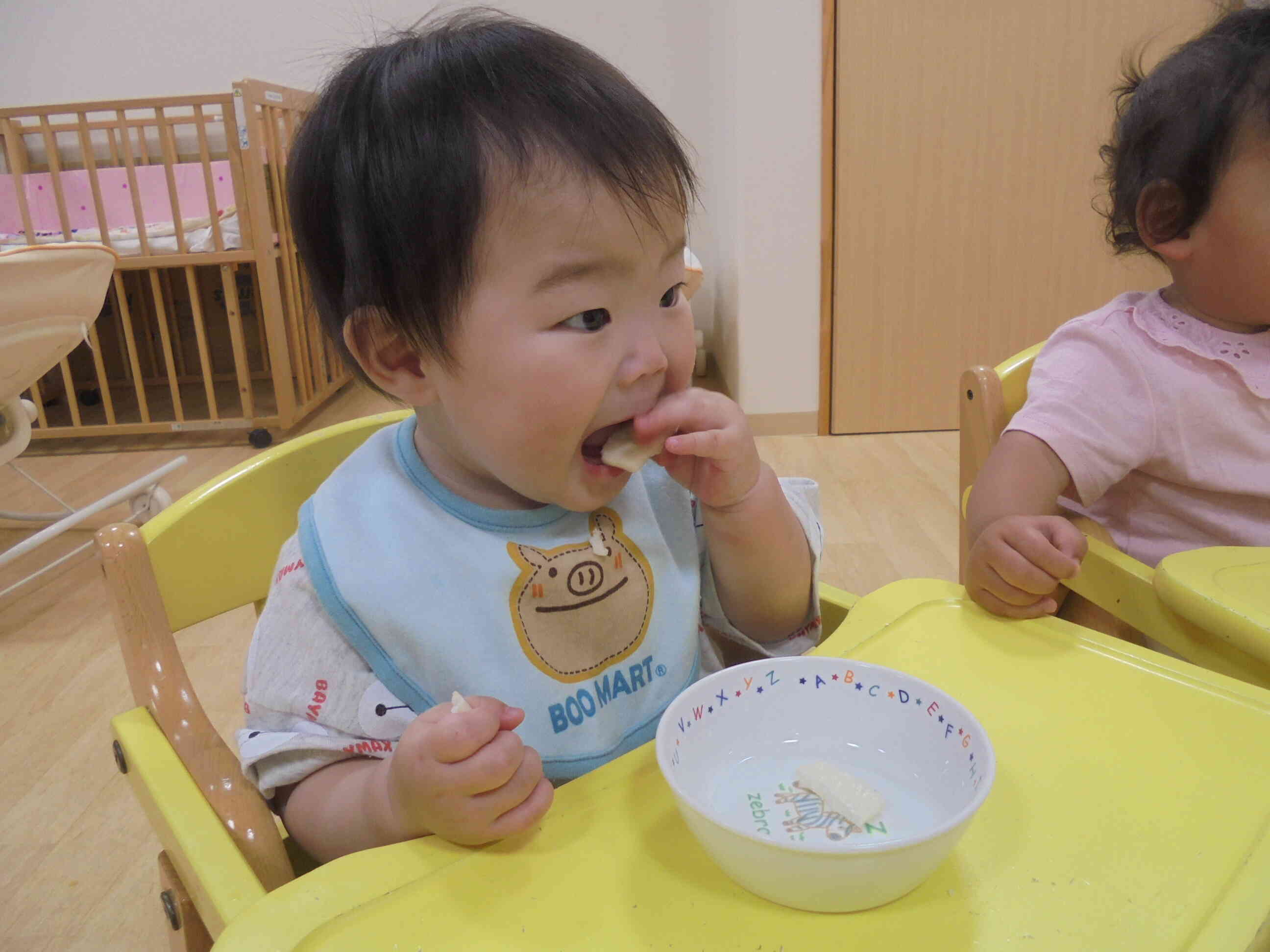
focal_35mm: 26
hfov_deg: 67.3
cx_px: 635
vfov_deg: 53.1
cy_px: 476
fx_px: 954
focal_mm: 4.6
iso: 100
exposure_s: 1/50
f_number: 3.5
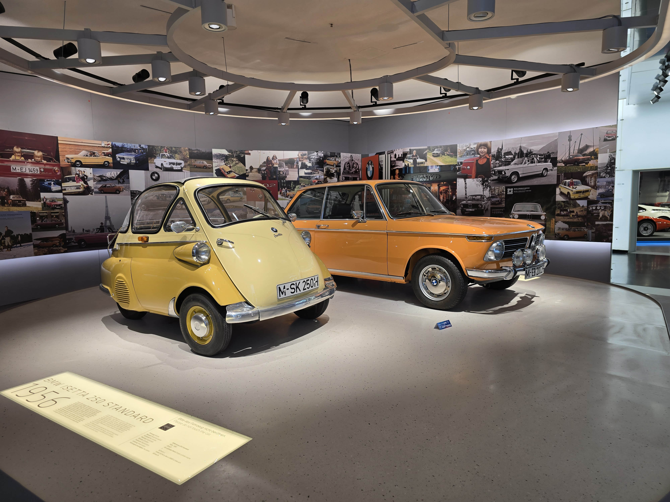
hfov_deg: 73.9
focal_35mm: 23
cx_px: 335
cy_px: 251
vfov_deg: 58.9
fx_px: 445
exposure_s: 1/55.3
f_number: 1.7
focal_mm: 6.3
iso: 16
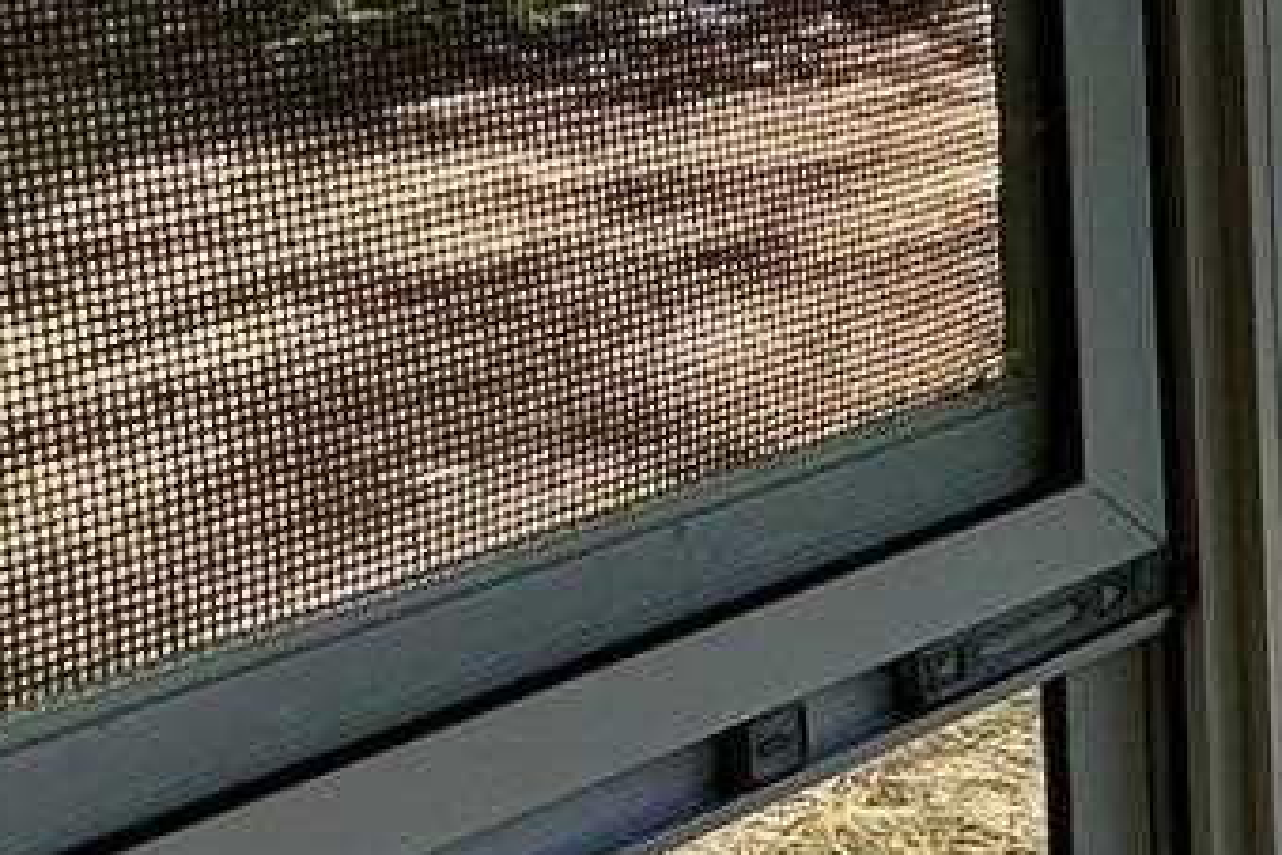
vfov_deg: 15.1
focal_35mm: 88
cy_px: -136
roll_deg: -1.5
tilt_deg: -7.0
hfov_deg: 16.7
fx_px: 3134
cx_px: 2640
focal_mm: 2.22
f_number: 2.2
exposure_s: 1/99
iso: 40
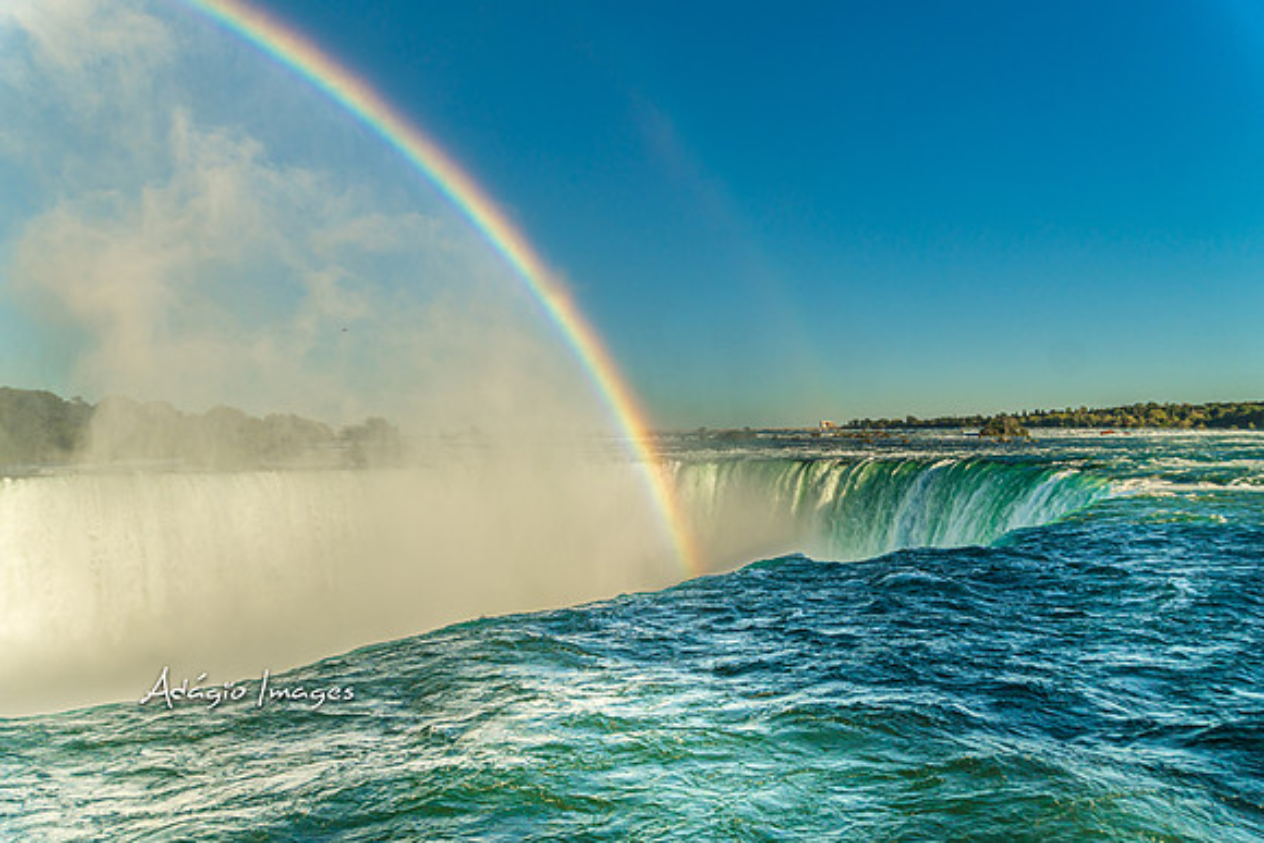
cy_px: 422
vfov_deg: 48.0
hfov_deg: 67.4
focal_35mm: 27
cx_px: 632
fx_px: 948
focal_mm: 18
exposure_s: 1/640
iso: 100
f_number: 5.6
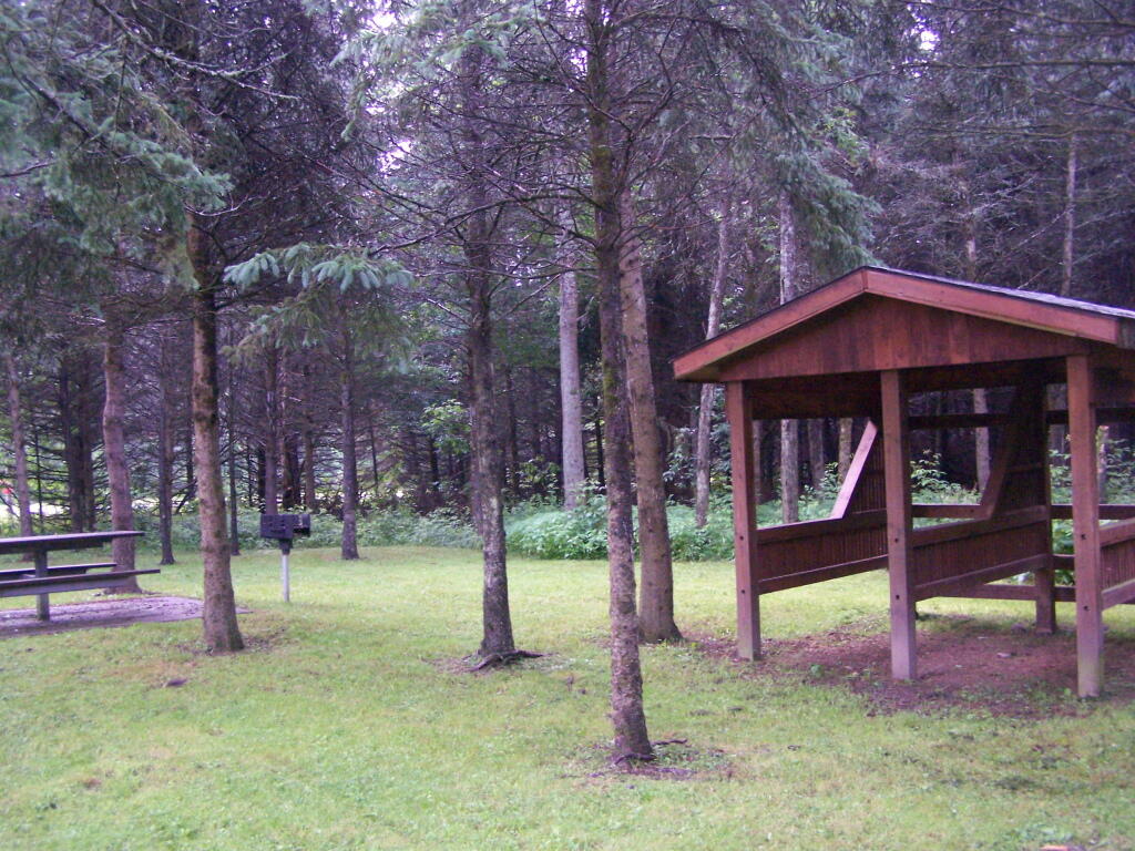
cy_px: 426
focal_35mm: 38
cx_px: 568
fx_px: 1246
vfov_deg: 37.7
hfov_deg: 49.0
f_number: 2.8
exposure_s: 1/125
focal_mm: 6.3
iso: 400
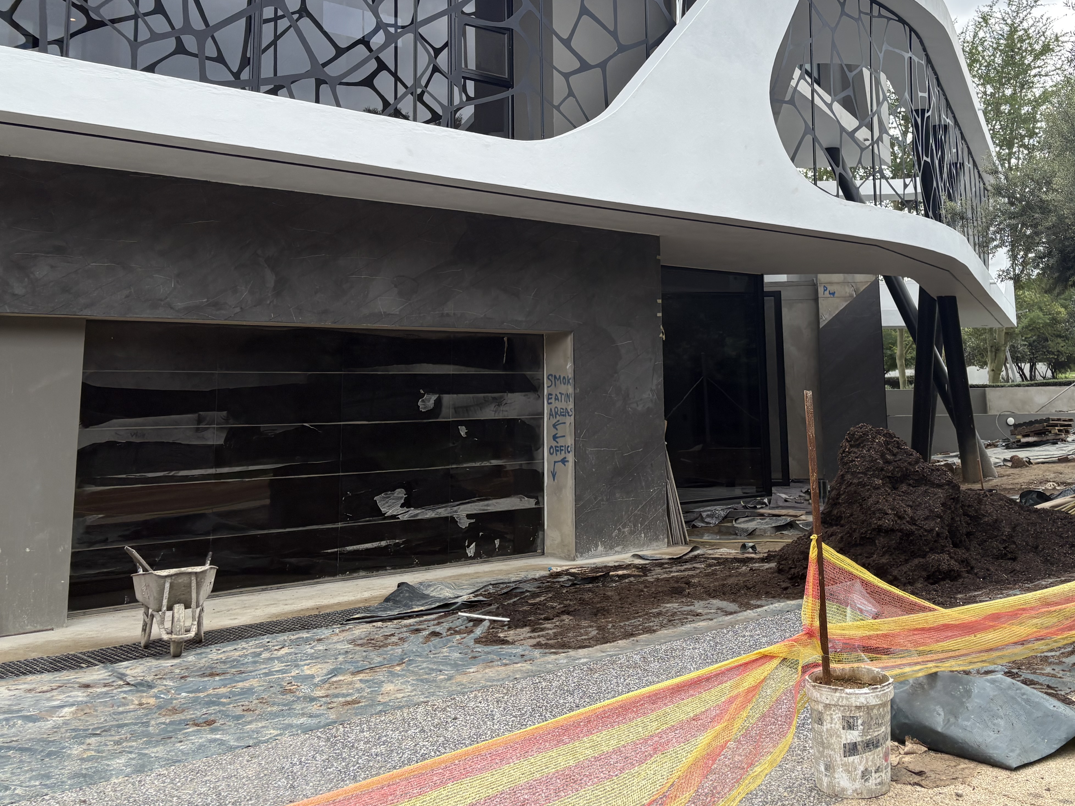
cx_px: 662
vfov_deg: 37.0
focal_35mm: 38
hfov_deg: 48.6
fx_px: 1180
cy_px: 223
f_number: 1.6
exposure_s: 1/1311
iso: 50
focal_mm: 5.96
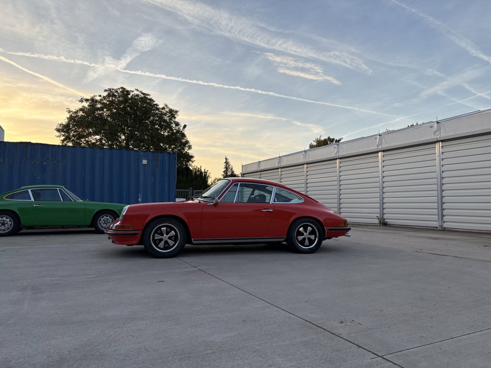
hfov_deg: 67.3
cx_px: 246
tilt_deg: +2.9
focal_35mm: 26
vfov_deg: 53.1
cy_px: 184
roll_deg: +0.5
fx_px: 369
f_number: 1.6
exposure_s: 1/1064
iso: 50
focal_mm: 5.96
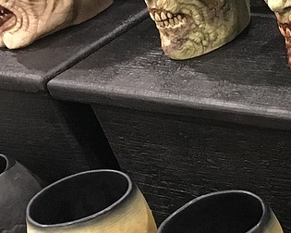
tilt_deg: -36.2
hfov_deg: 15.1
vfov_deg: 13.1
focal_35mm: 115
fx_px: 990
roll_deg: +12.3
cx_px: 478
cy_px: 263
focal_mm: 4.15
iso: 200
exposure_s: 1/30
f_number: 2.2
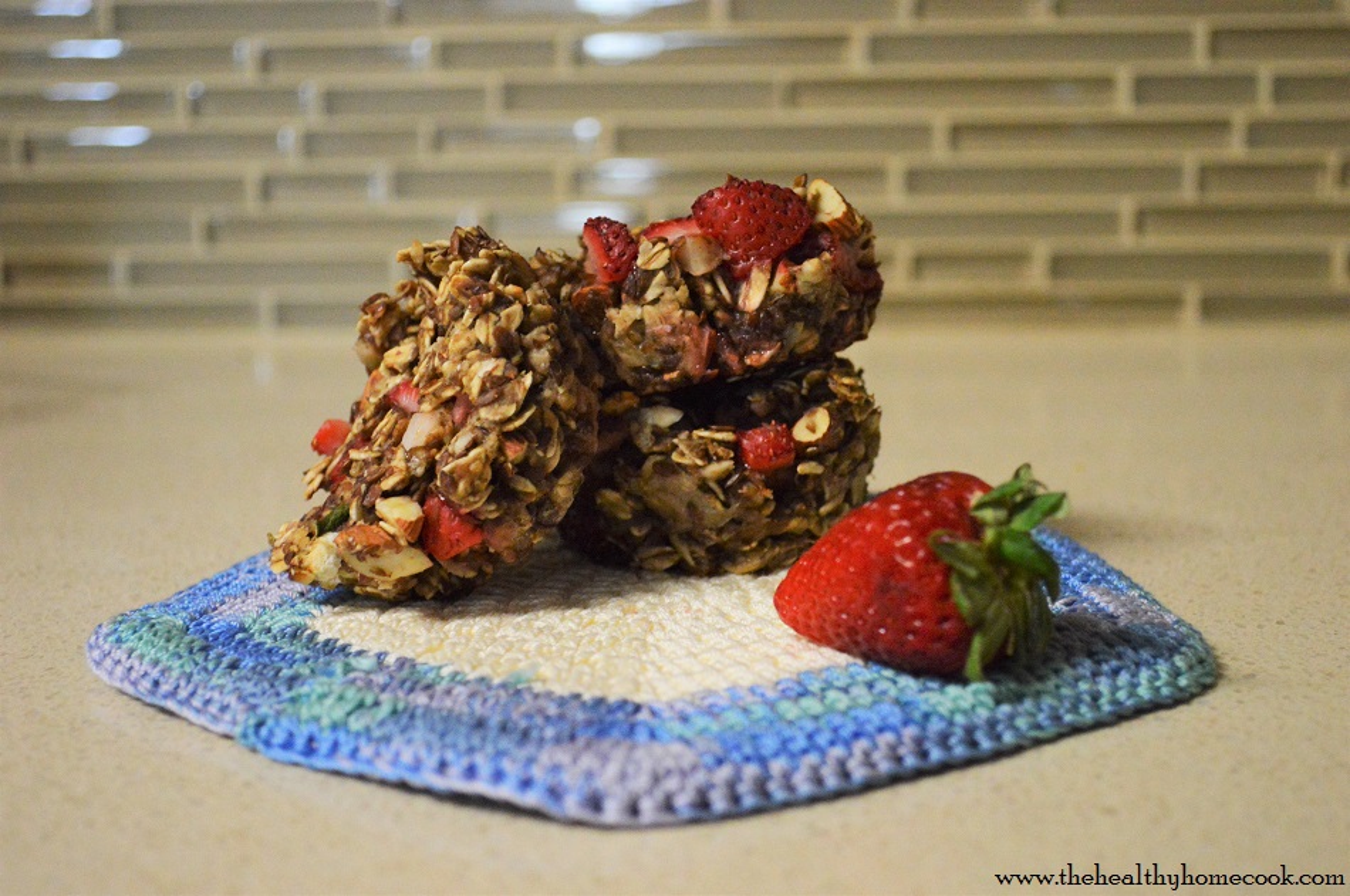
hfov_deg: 36.9
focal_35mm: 54
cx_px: 675
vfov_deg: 25.0
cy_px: 448
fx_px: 2023
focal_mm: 36
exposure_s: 1/60
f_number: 5
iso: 3200
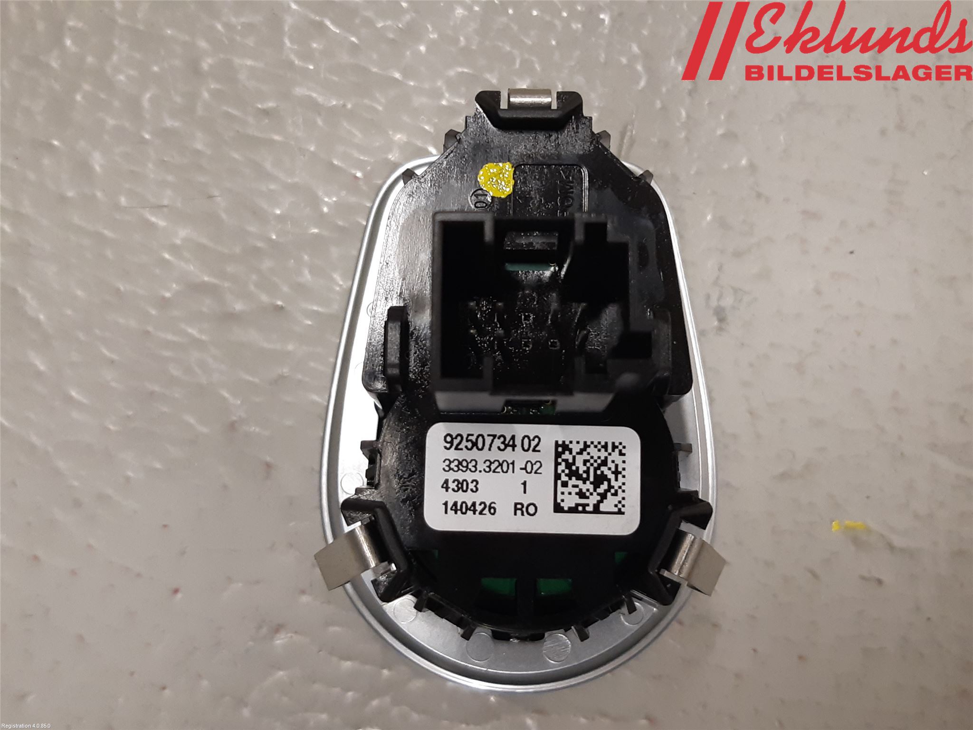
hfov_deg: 67.3
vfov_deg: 53.1
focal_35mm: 26
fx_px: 731
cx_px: 486
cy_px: 365
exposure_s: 1/50
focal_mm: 3.93
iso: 160
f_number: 1.7
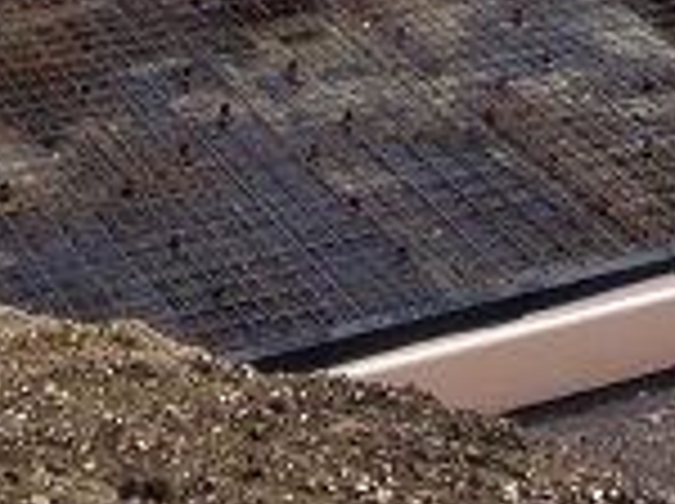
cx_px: 511
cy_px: -554
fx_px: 2803
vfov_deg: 9.5
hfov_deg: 13.7
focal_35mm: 144
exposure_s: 1/1153
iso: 50
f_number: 2.4
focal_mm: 4.12
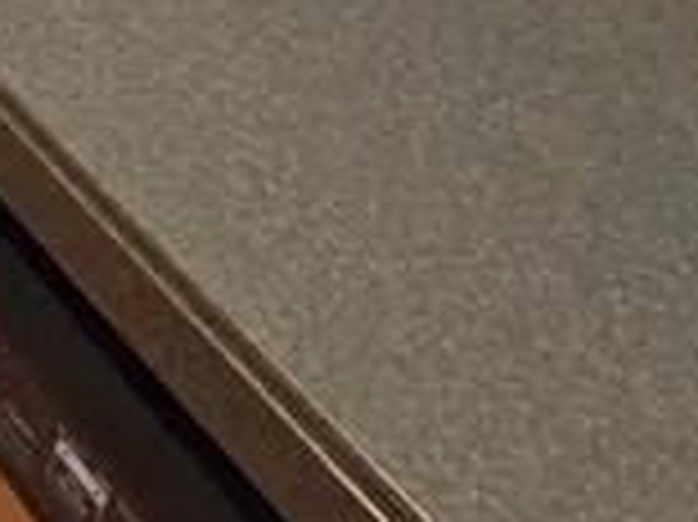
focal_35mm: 86
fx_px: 1733
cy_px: -700
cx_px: -1432
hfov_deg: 11.3
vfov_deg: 13.2
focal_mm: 2.2
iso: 320
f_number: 2.2
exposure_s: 1/120
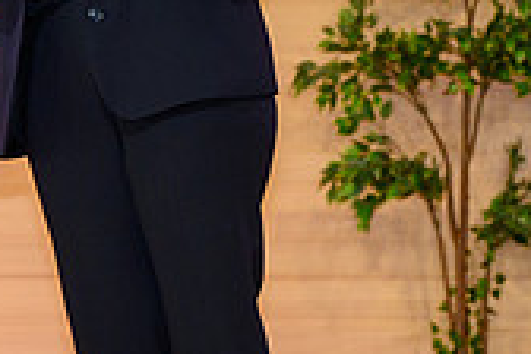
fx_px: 6283
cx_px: -11
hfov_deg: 4.8
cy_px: 49
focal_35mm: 426
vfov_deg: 3.2
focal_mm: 105
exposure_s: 1/200
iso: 2000
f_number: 5
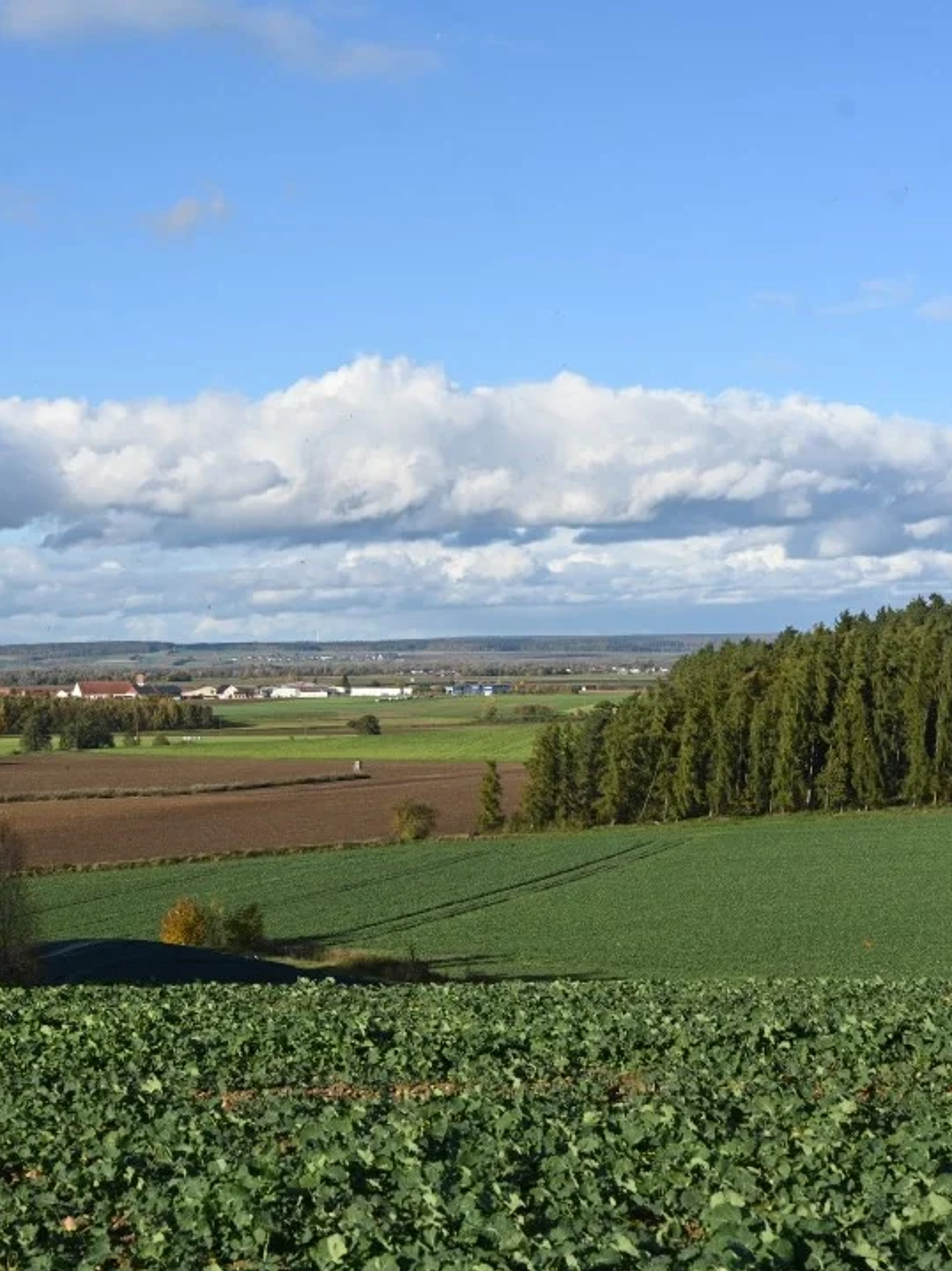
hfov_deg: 21.6
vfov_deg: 28.6
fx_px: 2495
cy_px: 636
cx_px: 416
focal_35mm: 68
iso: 100
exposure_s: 1/400
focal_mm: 47
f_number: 7.1
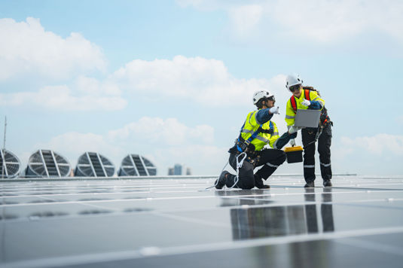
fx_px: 559
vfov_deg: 27.0
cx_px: 202
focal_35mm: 50
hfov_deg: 39.6
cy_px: 134
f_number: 1.4
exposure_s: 1/8000
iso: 200
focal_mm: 50
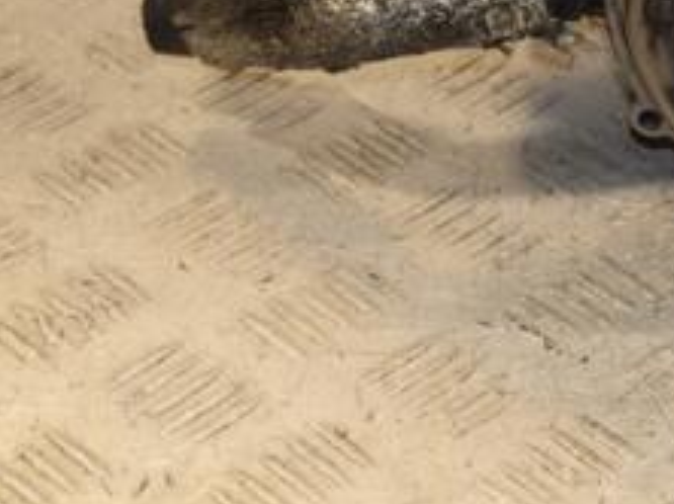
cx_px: 756
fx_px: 3948
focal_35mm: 203
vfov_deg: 7.3
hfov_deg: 9.6
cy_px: 6
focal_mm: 52
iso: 800
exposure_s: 1/200
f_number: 6.3
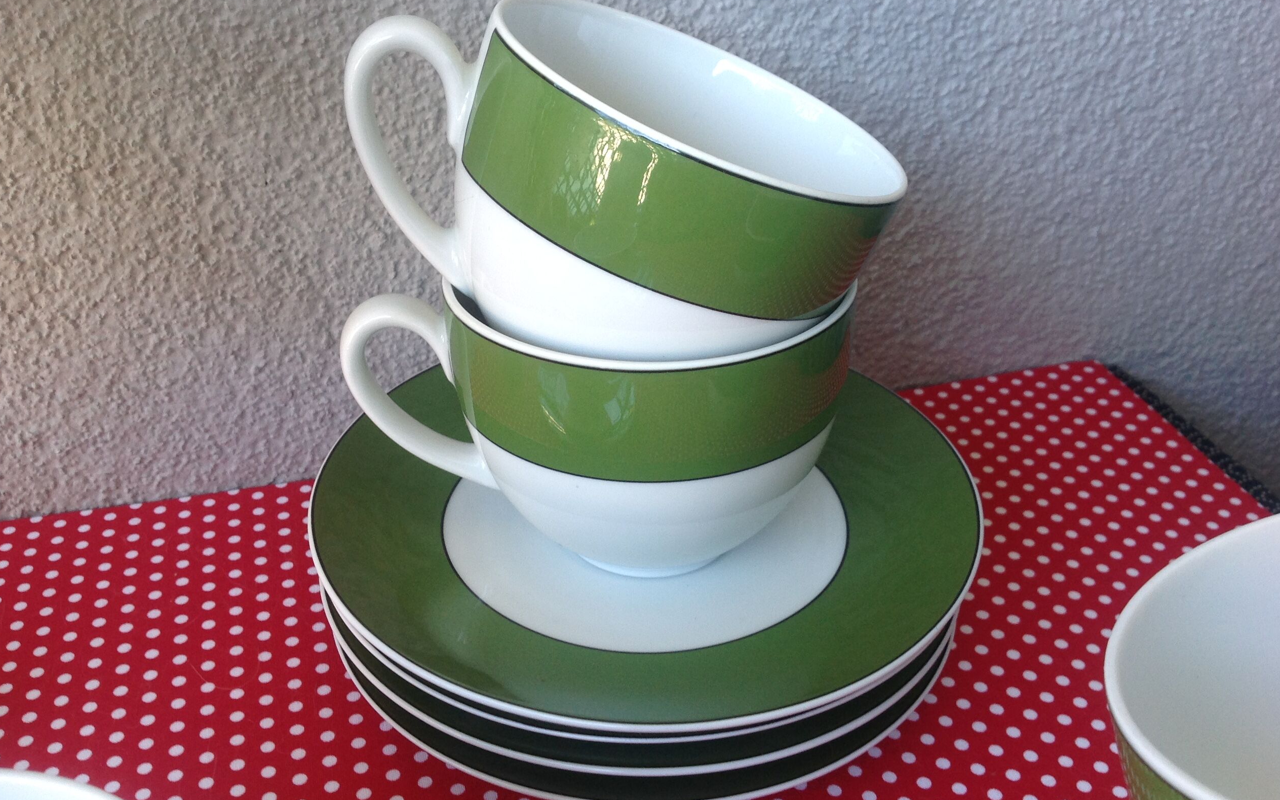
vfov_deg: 33.6
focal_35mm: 38
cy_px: 369
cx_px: 642
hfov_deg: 51.5
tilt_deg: -27.1
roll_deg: -4.2
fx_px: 1326
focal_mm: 4.28
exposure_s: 1/40
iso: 64
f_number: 2.4
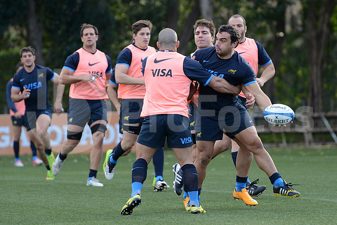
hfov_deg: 7.4
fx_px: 2622
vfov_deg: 4.9
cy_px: 112
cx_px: 168
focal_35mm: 280
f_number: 4
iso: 800
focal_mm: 280
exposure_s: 1/500
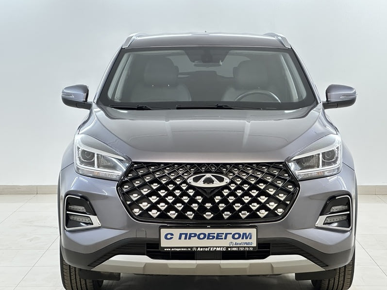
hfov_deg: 22.5
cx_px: 207
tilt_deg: -5.4
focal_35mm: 87
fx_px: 972
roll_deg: -0.4
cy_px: 155
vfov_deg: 17.0
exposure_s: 1/50
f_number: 2.8
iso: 200
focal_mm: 9
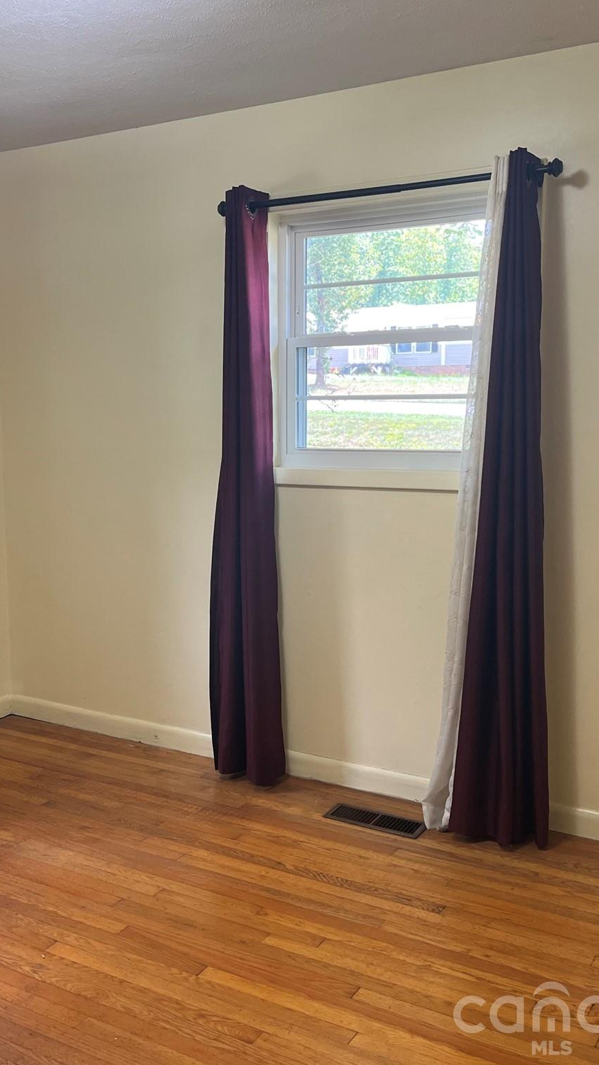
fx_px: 1073
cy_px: 531
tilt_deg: -8.6
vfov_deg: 52.8
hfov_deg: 30.7
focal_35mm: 38
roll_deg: +1.5
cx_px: 159
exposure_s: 1/60
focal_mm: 5.1
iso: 64
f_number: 1.6
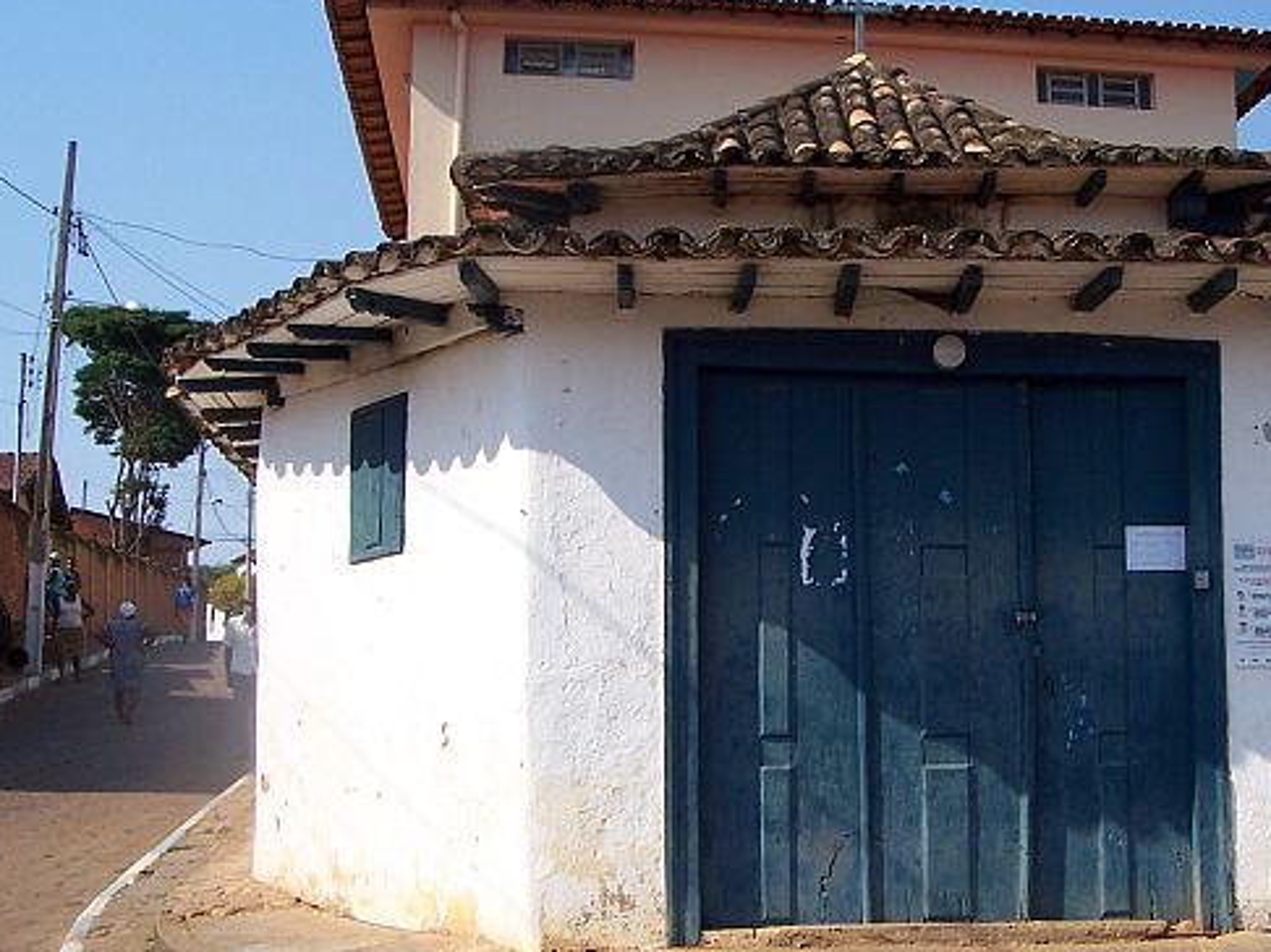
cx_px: 892
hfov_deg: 38.3
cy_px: 551
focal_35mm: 49
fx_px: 1798
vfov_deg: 29.6
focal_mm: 5.6
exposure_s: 1/500
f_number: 5.6
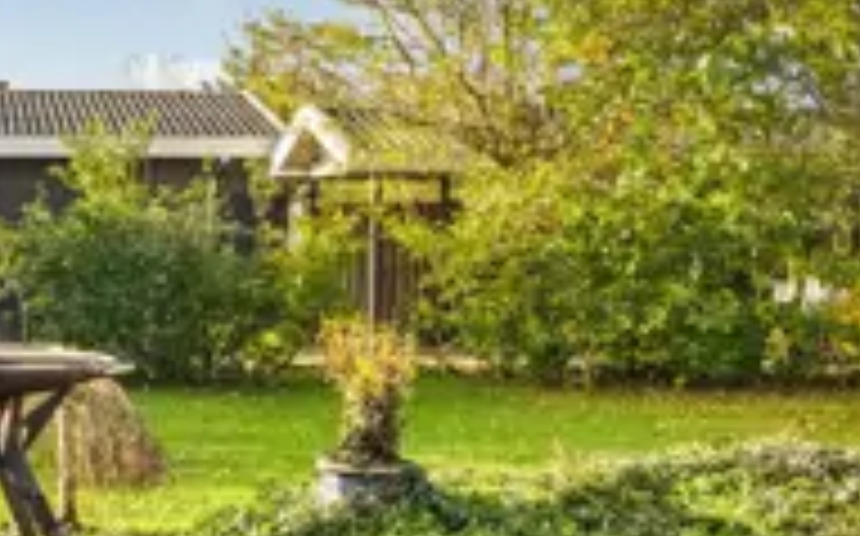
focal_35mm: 65
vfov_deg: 20.0
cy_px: 252
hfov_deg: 29.2
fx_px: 1517
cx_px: -32
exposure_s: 1/320
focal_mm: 13.5
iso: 400
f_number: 8
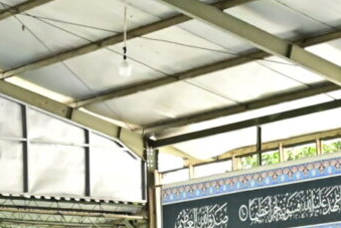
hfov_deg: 10.6
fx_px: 1743
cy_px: 466
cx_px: 560
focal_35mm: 184
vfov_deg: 7.2
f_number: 7.1
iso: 5000
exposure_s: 1/800
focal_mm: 32.5
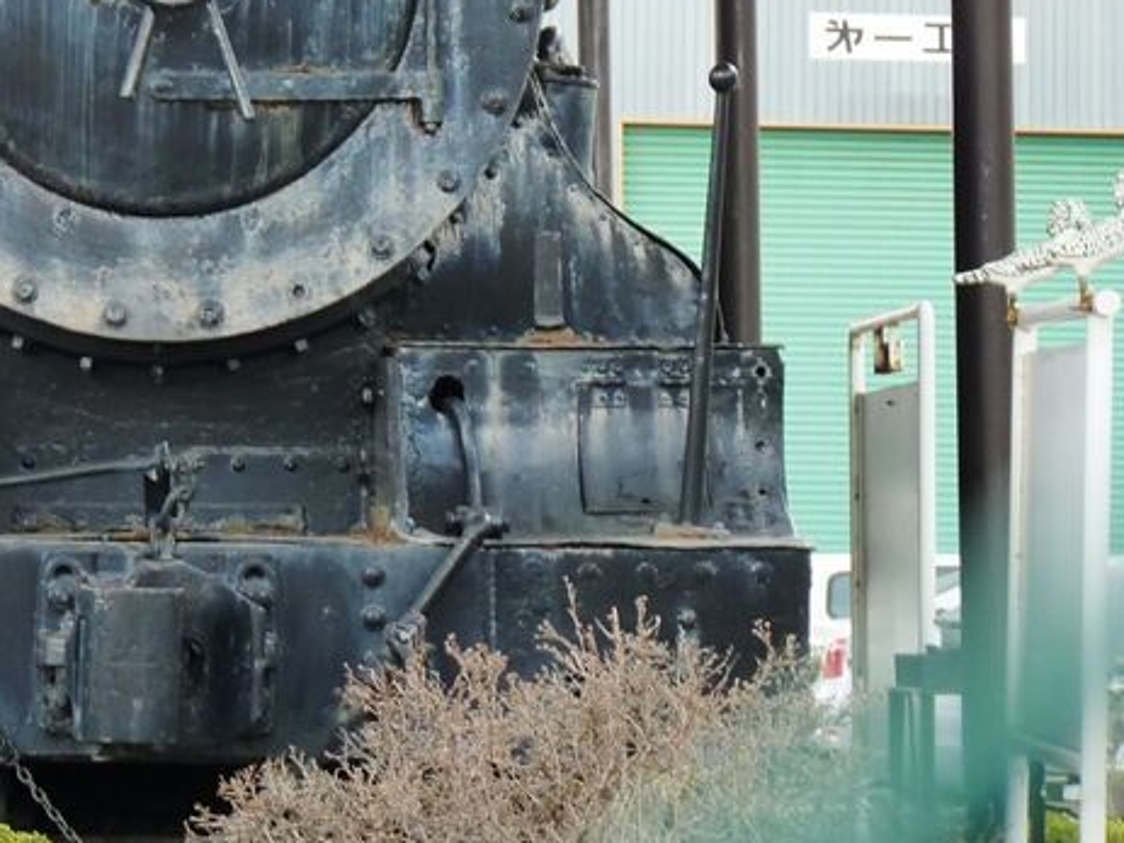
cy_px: -70
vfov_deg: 7.1
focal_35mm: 208
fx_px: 6752
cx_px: 269
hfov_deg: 9.5
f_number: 3.4
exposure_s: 1/60
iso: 125
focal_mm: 16.7
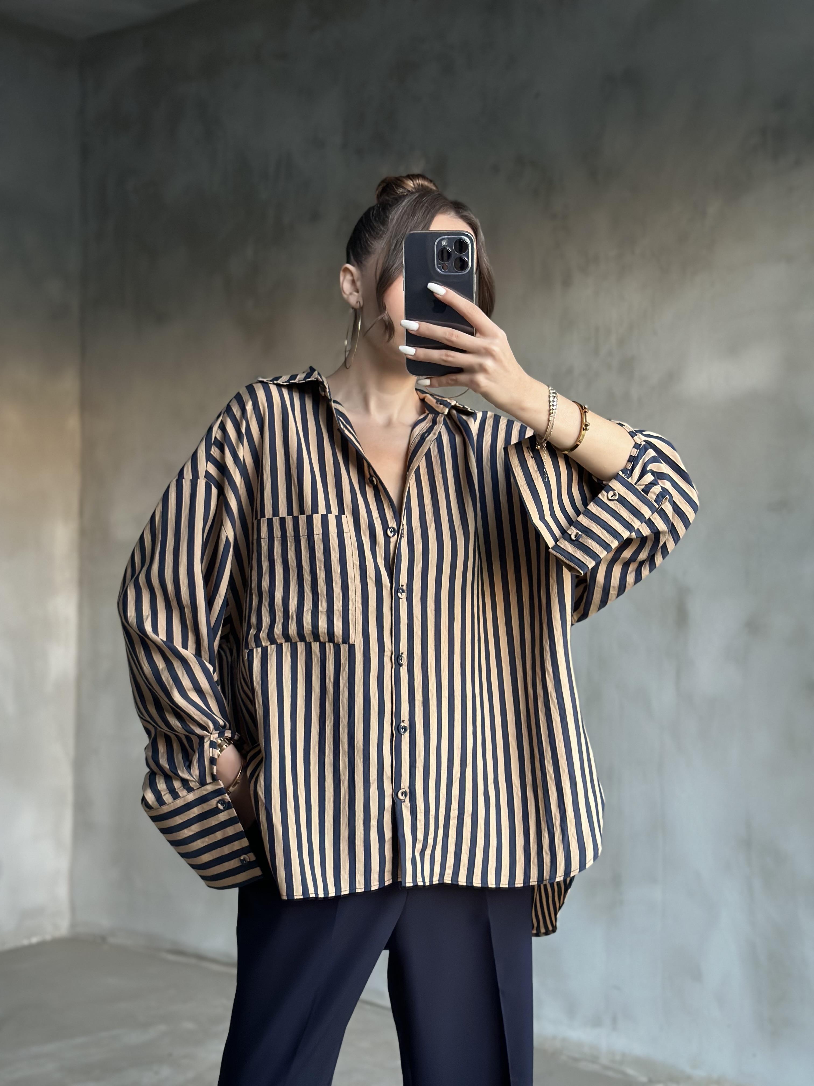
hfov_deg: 30.3
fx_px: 1505
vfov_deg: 39.7
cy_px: 543
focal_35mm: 48
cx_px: 407
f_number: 1.78
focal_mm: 6.86
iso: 400
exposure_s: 1/43
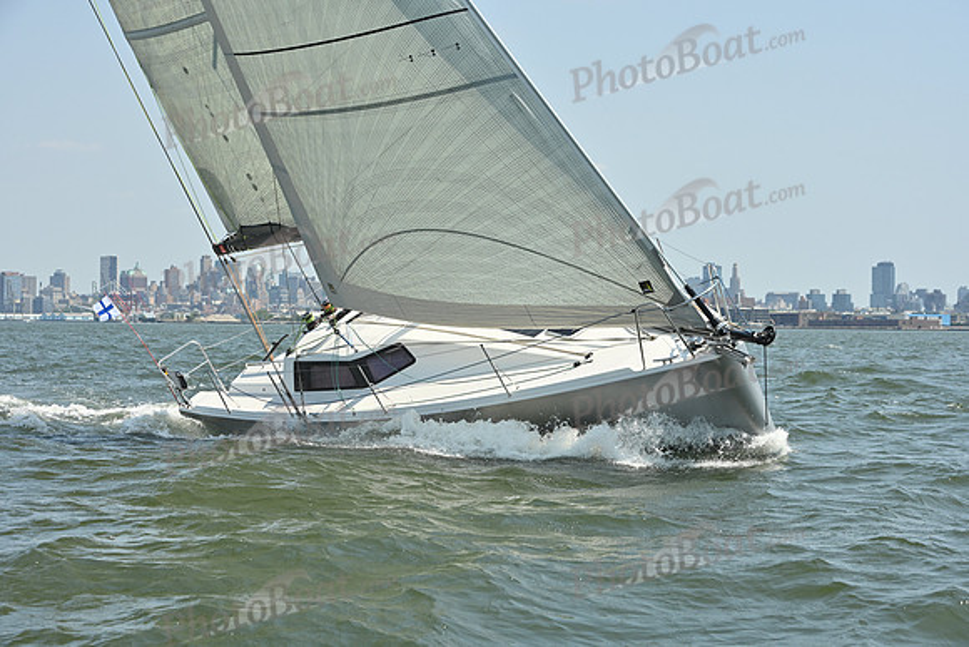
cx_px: 484
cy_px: 324
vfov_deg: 16.1
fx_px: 2288
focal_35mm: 85
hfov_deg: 23.9
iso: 320
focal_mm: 85
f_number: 9
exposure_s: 1/1250
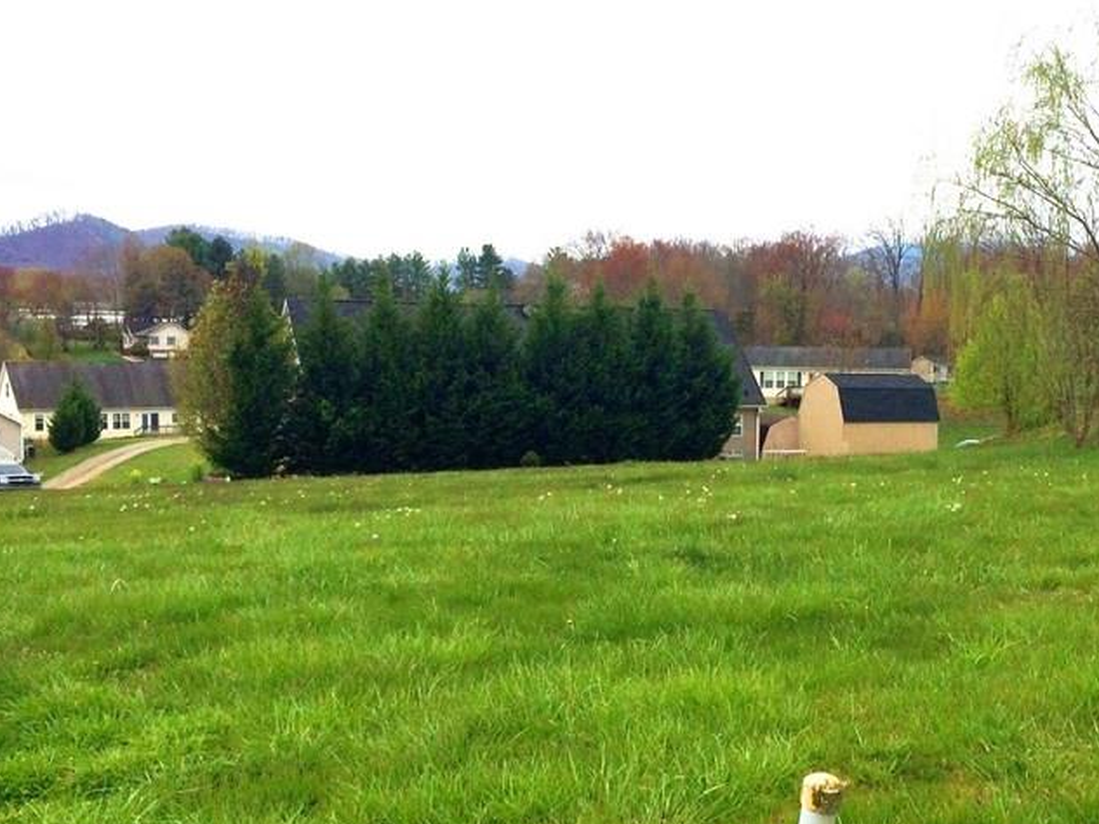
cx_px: 687
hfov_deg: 40.2
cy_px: 483
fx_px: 1492
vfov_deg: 30.8
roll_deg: -2.0
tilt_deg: -4.0
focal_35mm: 47
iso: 32
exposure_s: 1/1001
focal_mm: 4.15
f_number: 2.2
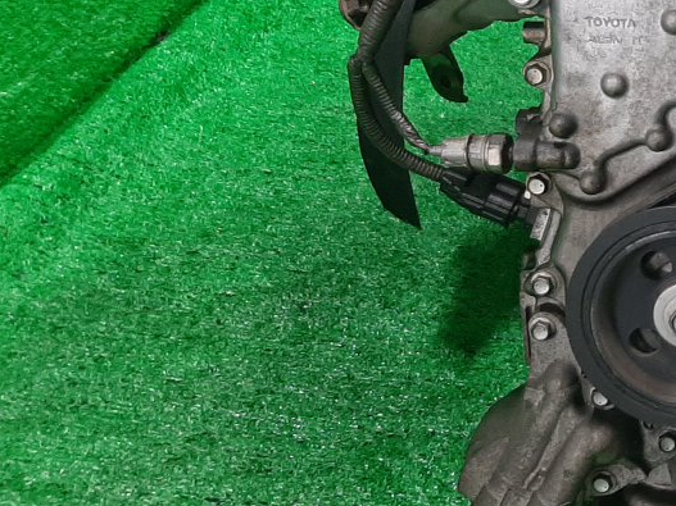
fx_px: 1386
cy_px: 138
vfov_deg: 20.6
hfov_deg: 23.9
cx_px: 890
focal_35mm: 71
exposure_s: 1/50
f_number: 1.7
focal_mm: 3.93
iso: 141
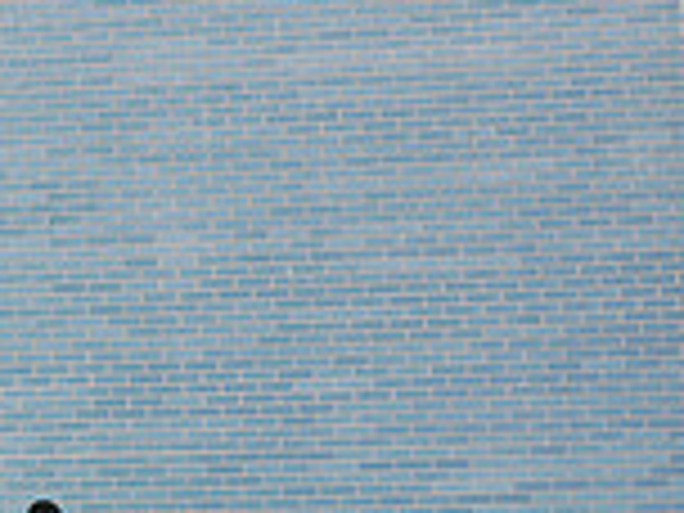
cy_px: 232
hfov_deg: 11.9
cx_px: -567
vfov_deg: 9.7
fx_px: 3023
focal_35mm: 153
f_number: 16
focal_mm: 20
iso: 100
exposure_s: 1/125
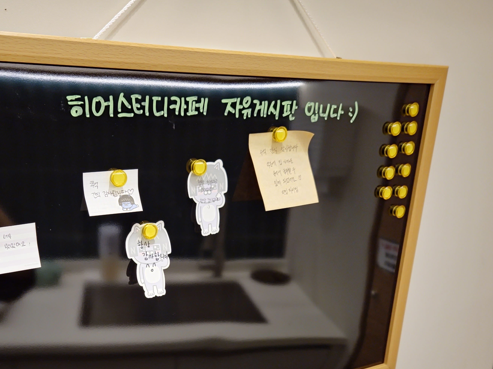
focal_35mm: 35
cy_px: 260
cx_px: 159
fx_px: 498
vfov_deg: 40.0
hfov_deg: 51.5
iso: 400
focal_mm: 5.4
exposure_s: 1/120
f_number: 1.8
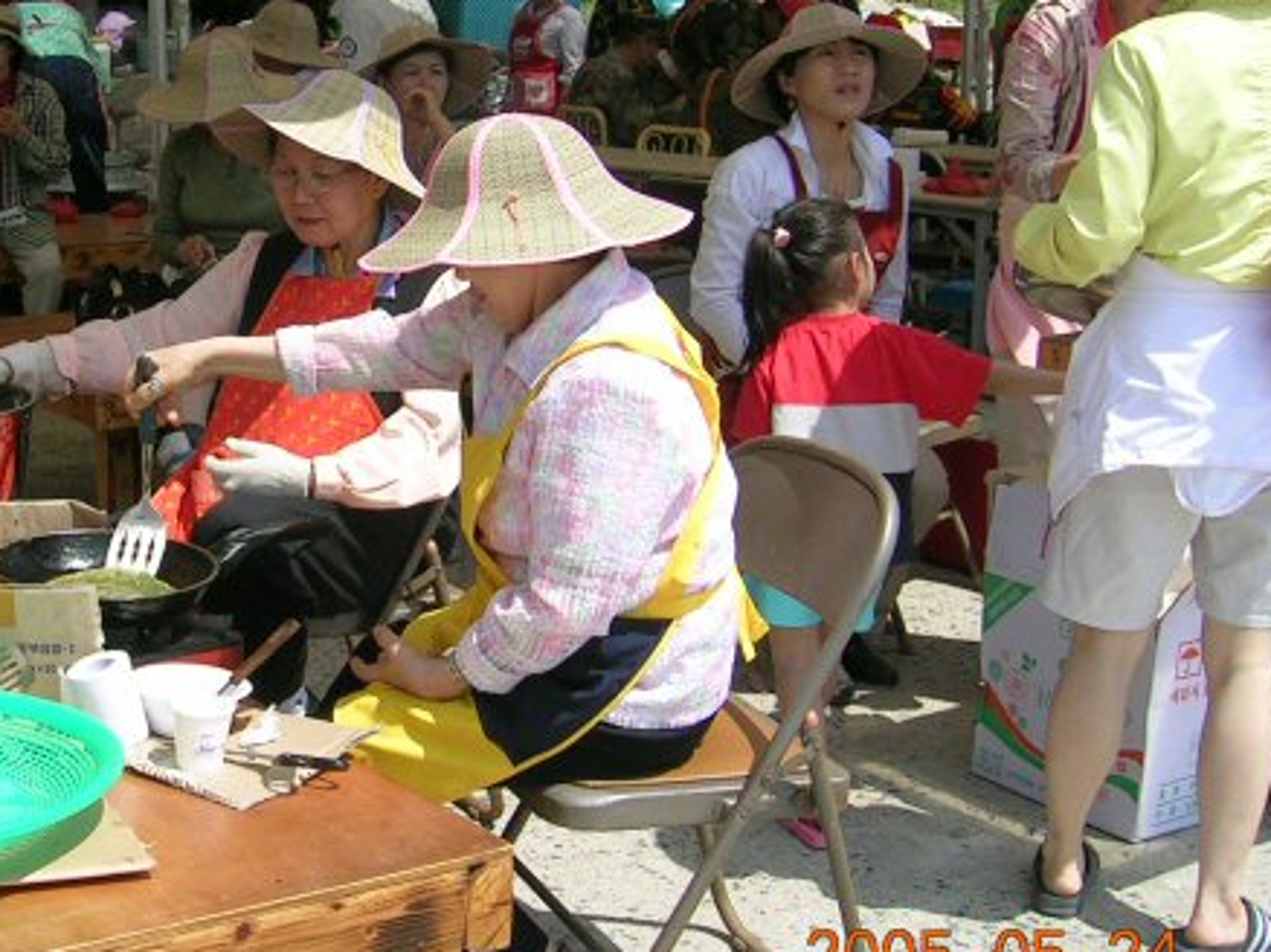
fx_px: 2055
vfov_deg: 26.0
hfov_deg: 33.6
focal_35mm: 56
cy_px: 353
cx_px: 305
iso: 50
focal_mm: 5.4
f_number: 4.8
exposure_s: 1/399
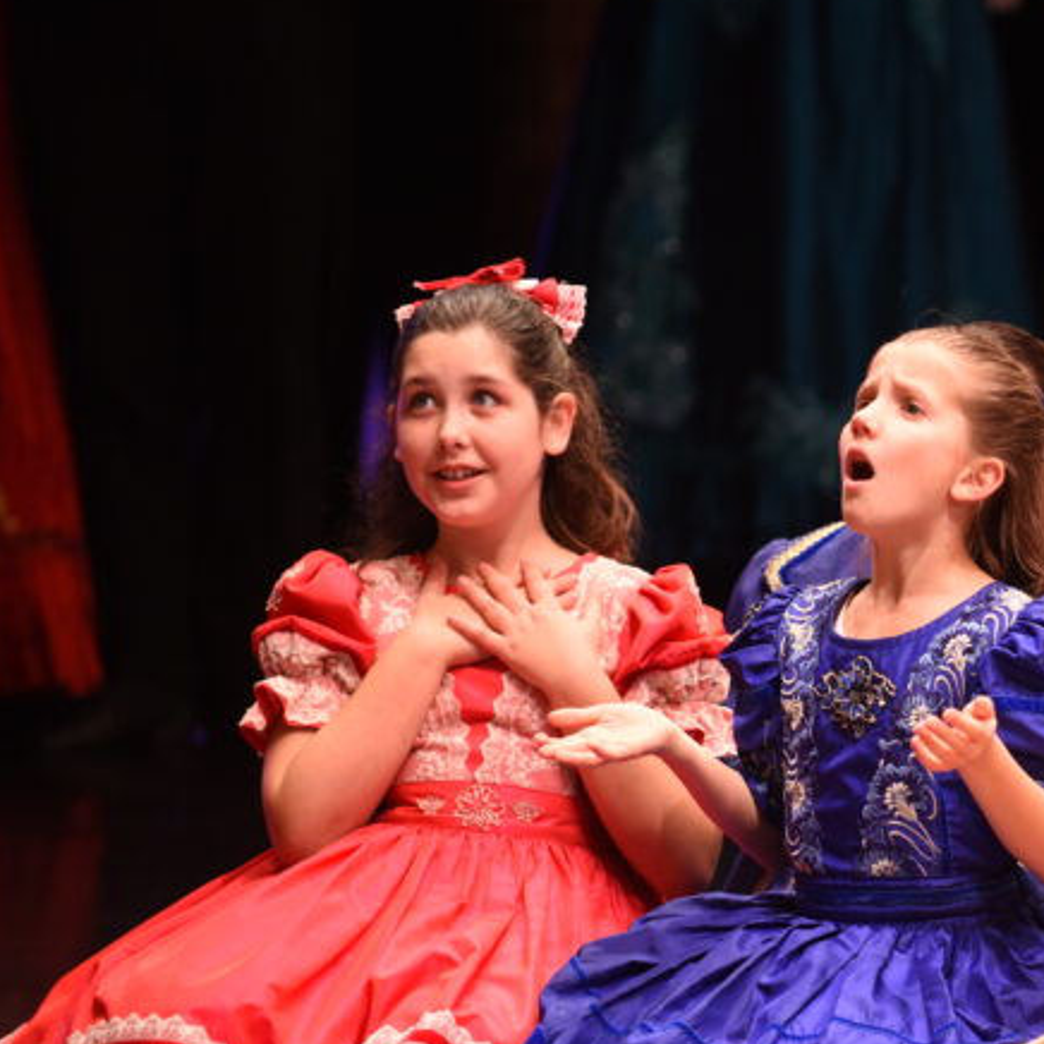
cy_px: 667
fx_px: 11908
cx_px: 1049
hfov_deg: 5.0
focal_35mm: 349
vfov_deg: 5.0
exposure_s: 1/200
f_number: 2.8
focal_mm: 175
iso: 800
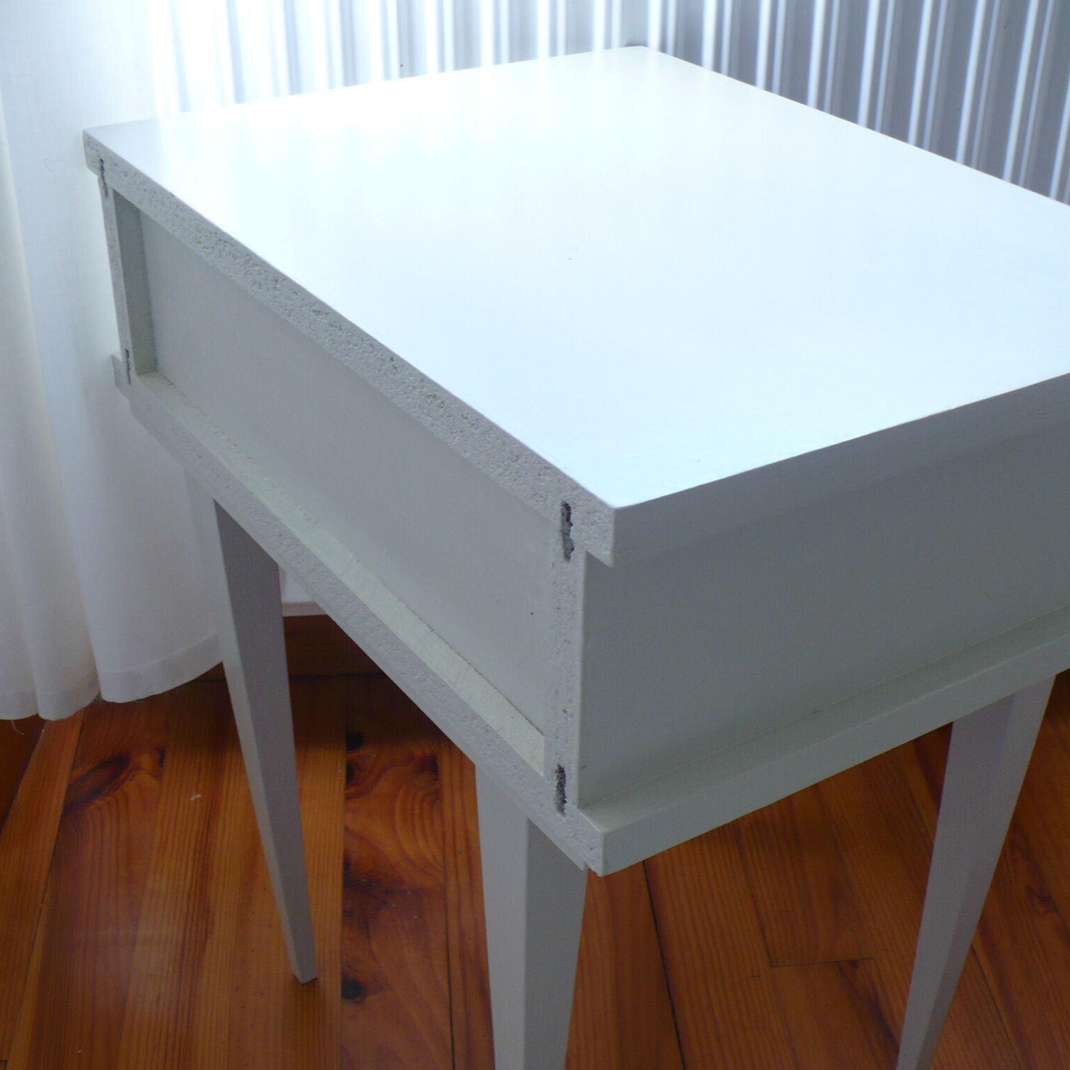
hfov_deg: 38.3
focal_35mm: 44
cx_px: 531
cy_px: 701
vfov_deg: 38.0
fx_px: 1539
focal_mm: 6.1
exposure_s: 1/60
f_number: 2.8
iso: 100
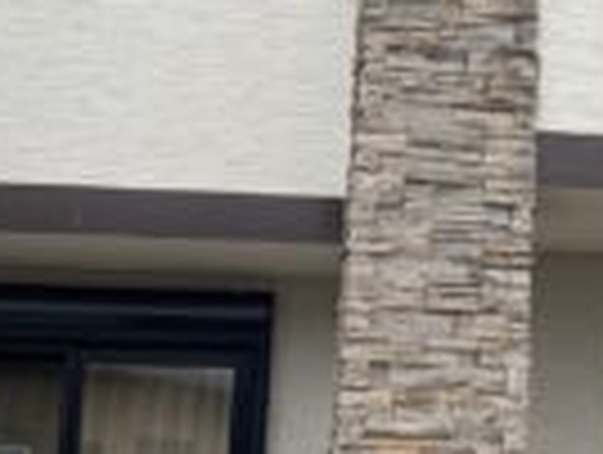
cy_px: 49
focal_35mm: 125
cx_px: 639
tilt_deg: +15.9
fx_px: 2181
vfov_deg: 11.8
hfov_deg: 15.4
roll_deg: -1.3
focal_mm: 3.99
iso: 20
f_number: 1.8
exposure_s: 1/395
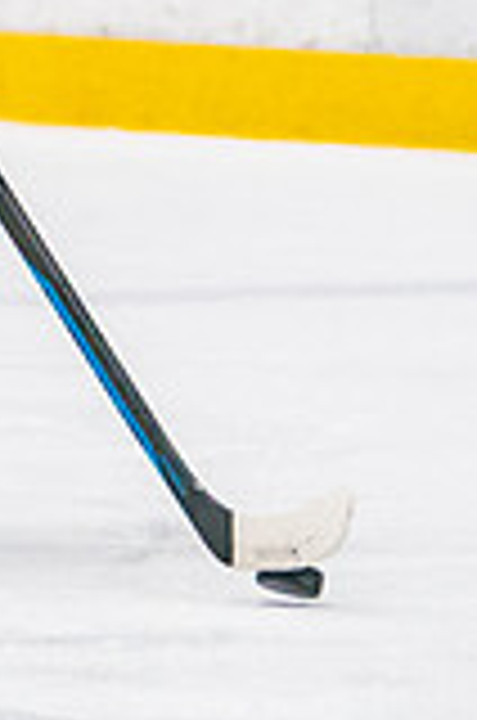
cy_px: -208
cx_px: -77
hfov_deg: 1.5
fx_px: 18523
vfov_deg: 2.2
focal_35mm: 928
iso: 3200
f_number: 2.8
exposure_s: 1/1250
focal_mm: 120
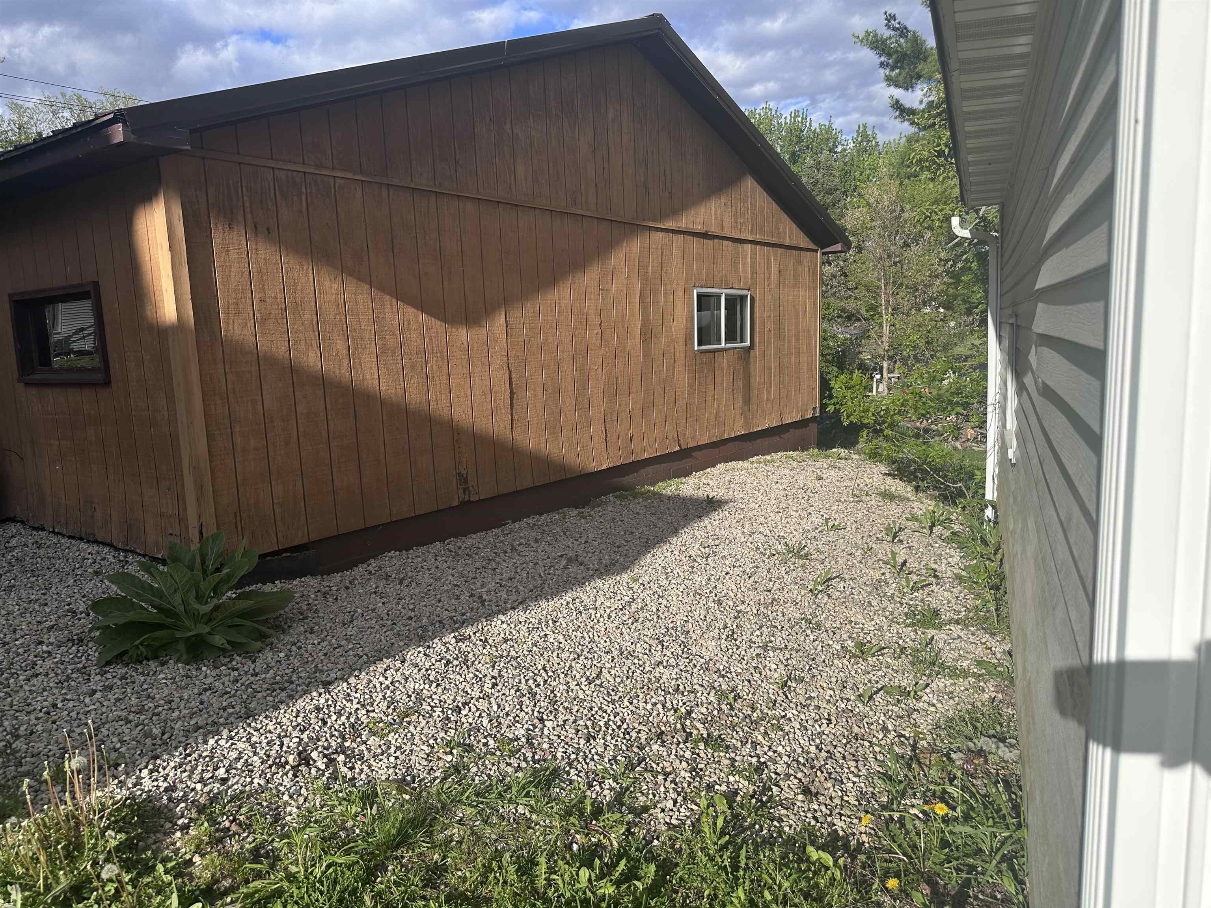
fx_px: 840
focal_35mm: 24
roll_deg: +2.4
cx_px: 606
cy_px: 454
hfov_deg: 71.6
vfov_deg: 56.8
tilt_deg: -7.8
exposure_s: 1/4016
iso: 80
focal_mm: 6.86
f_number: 1.78
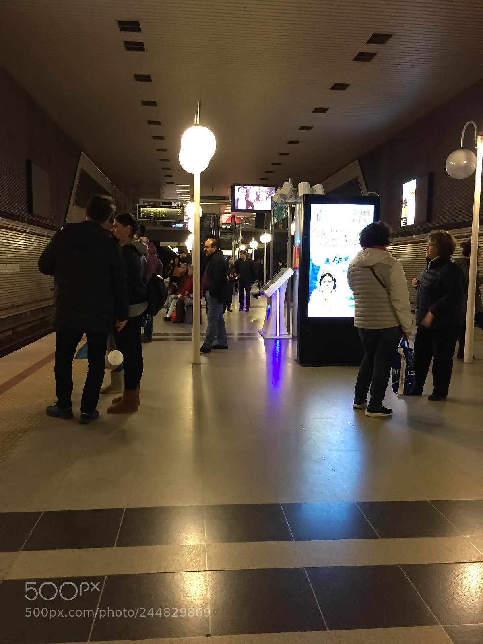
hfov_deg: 48.2
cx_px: 242
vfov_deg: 61.7
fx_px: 540
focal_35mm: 29
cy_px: 322
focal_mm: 4.15
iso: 250
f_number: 2.2
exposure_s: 1/35
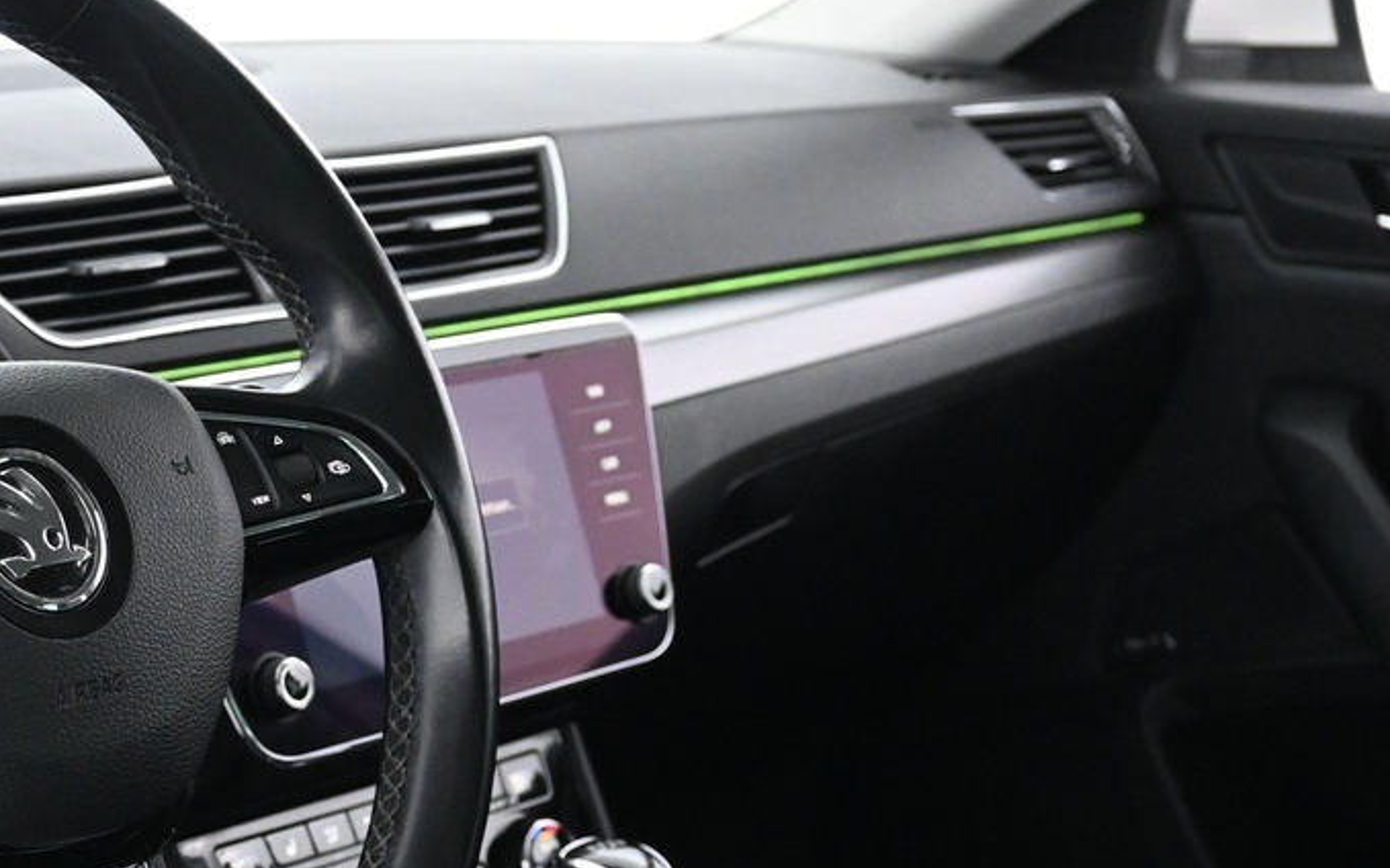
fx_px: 2834
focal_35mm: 75
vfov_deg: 17.3
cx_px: 18
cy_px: 637
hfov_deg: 26.2
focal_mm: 20.5
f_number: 3.8
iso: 2200
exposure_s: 1/30
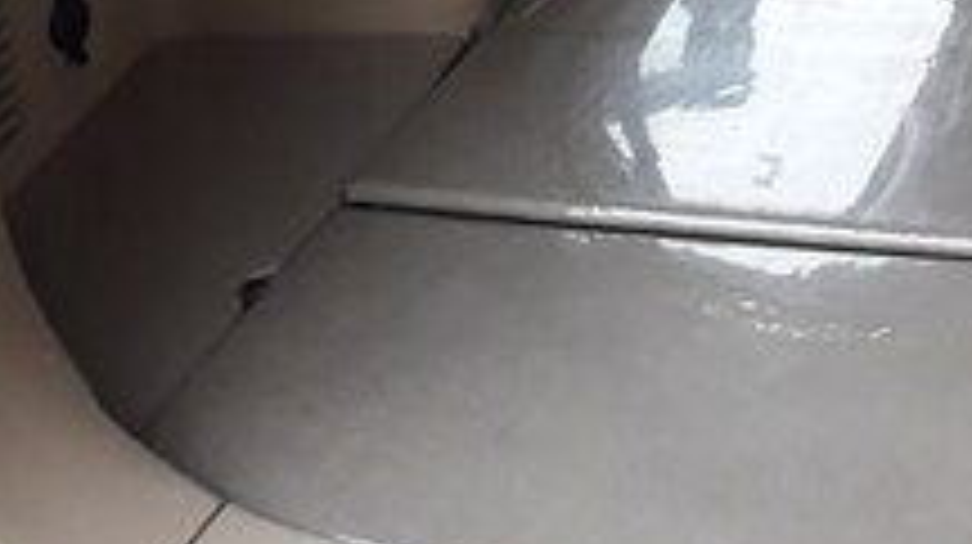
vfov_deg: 12.3
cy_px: -438
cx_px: 1336
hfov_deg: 21.0
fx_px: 2317
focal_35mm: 90
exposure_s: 1/100
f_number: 1.7
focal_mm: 3.71
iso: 50
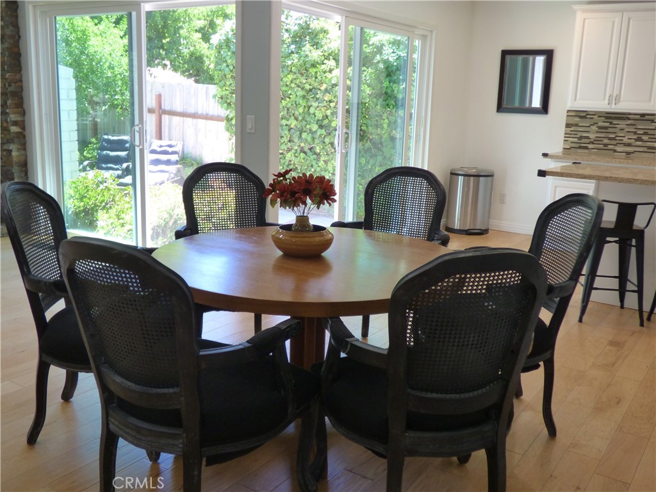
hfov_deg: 54.0
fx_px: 644
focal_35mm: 34
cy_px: 246
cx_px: 328
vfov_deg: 41.8
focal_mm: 5.97
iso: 320
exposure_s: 1/60
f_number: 3.4
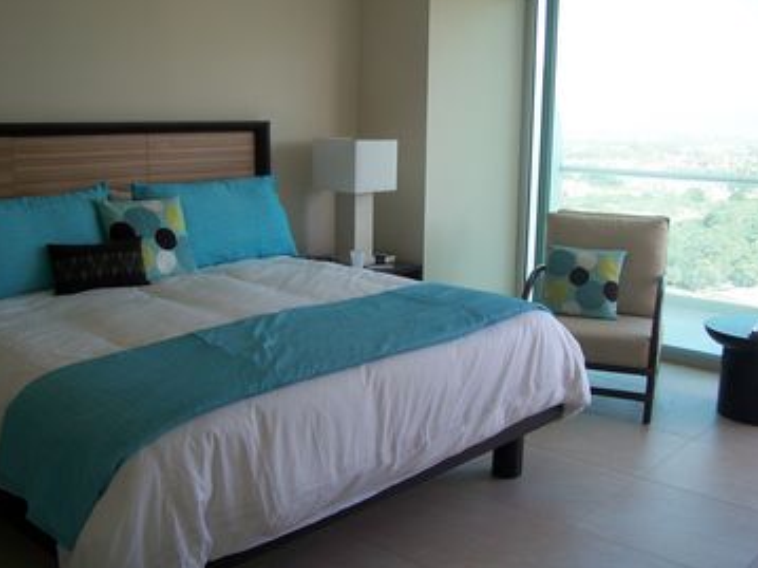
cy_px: 285
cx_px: 380
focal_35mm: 39
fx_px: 854
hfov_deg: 47.9
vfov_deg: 36.8
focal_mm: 6.3
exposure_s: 1/125
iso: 80
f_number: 2.8
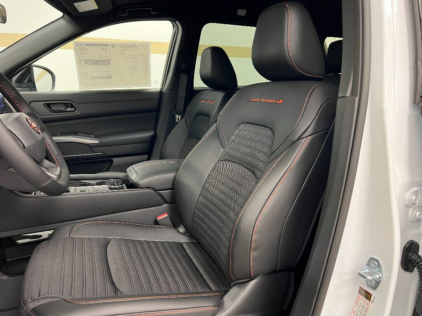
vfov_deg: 53.1
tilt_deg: -13.3
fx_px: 317
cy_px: 158
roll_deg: -0.4
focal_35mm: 26
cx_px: 211
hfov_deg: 67.3
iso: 400
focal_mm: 5.7
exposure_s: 1/60
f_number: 1.5
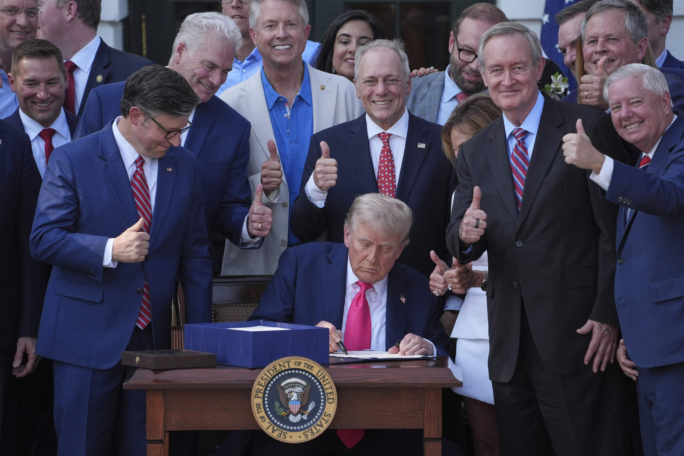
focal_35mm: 312
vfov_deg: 4.4
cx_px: 342
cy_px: 228
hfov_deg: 6.6
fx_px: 5928
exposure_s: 1/2500
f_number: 5.6
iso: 1250
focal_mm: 312
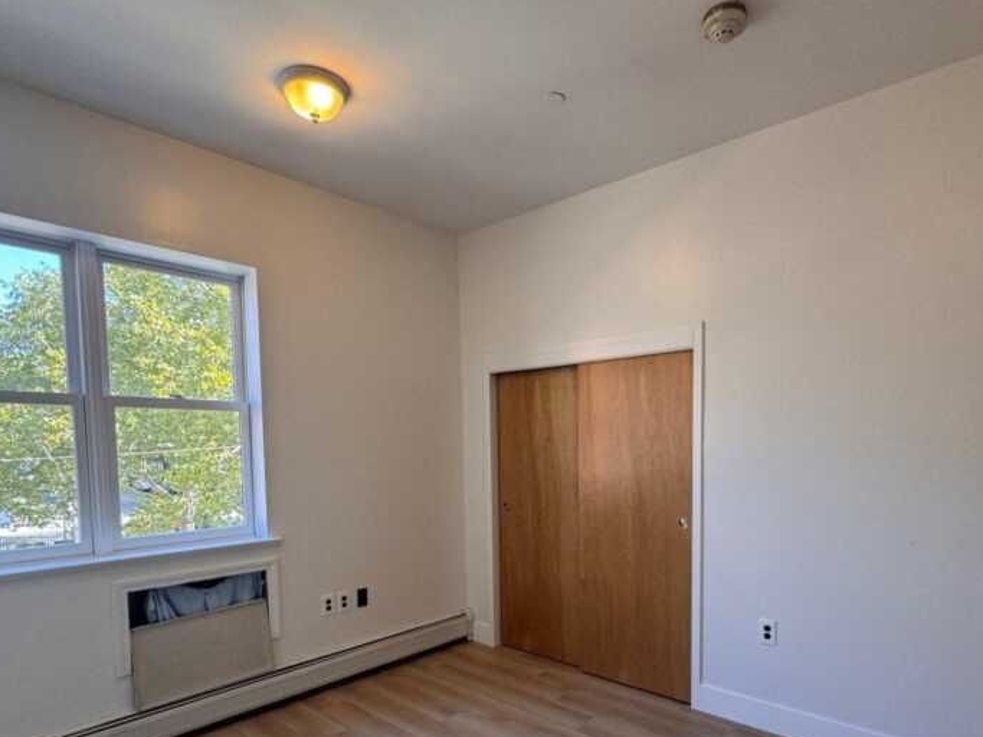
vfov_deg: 62.1
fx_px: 596
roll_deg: +0.0
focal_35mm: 21
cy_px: 481
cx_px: 538
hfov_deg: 78.8
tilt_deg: -4.0
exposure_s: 1/120
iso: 125
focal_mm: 2.22
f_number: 2.2
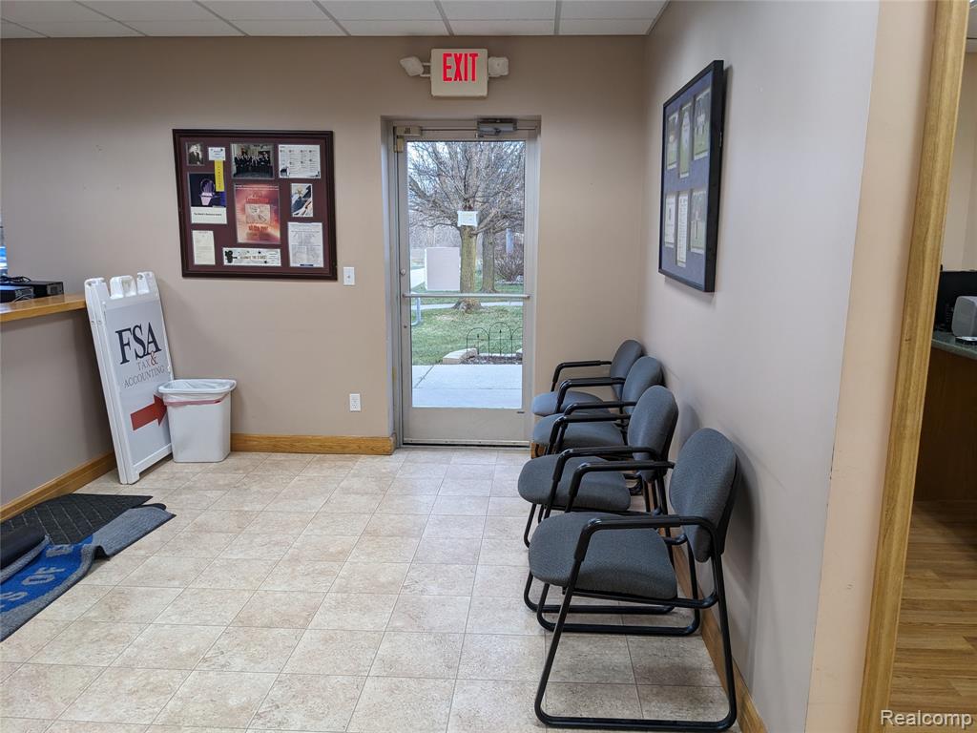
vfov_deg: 51.4
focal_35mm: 27
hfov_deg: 65.3
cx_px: 488
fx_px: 762
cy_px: 366
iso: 72
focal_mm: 4.38
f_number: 1.73
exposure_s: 1/60
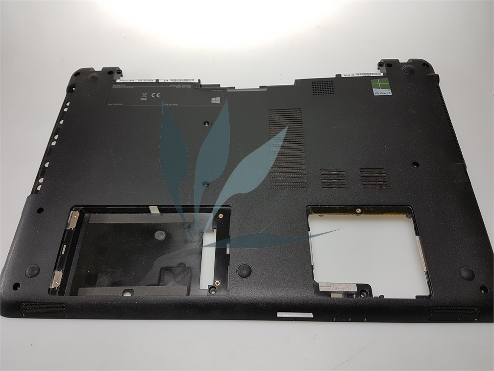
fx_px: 371
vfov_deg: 53.1
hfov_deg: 67.3
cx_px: 247
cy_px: 186
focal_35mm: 26
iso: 64
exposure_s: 1/100
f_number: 1.7
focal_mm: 4.2
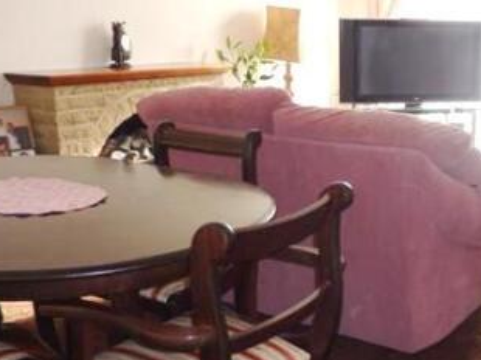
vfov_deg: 30.8
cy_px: 213
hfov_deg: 39.0
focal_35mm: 47
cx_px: 381
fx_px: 653
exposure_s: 1/13
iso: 100
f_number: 3.3
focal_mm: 4.1
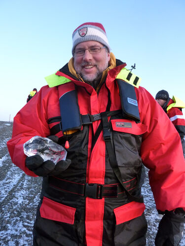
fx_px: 178
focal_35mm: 25
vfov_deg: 69.4
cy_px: 123
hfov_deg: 54.9
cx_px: 92
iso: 320
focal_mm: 4.1
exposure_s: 1/30
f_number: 3.3
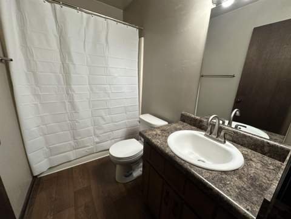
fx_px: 118
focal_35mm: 14
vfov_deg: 85.7
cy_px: 110
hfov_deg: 102.1
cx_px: 146
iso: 250
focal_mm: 2.22
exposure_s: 1/60
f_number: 2.2
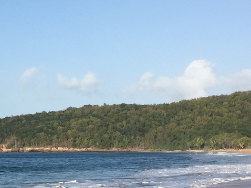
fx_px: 704
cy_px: 137
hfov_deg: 19.7
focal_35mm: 97
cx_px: 7
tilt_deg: +0.6
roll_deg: -0.6
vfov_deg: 15.2
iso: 32
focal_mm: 4.15
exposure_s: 1/2083
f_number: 2.2
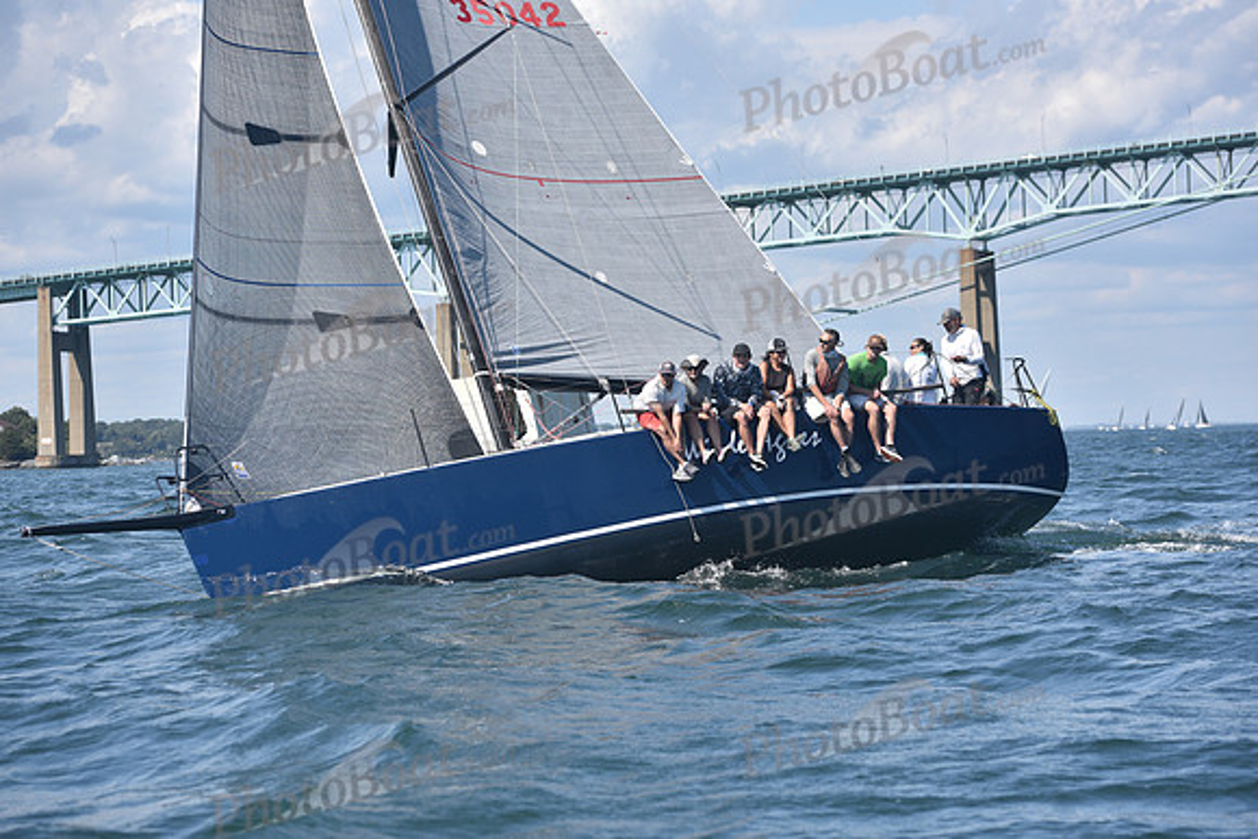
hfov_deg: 23.6
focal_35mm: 86
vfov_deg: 15.9
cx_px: 629
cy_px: 420
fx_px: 3006
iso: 250
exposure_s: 1/1000
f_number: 5
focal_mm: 86
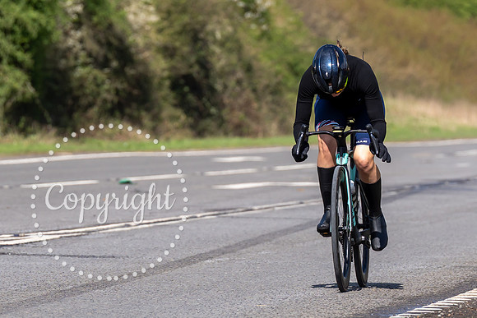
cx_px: 348
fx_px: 6711
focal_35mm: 506
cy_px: 85
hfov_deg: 4.1
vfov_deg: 2.7
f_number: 5
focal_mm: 200
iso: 125
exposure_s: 1/1000
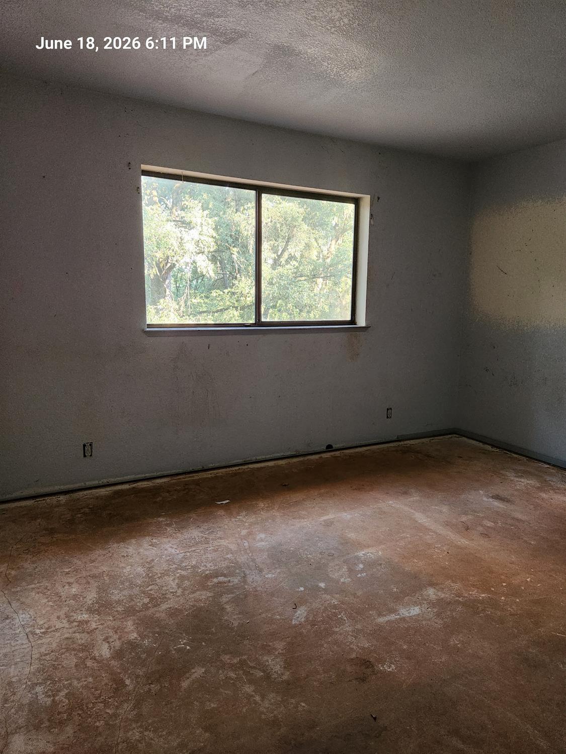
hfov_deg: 58.9
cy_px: 377
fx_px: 501
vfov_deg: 73.9
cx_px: 283
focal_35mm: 23
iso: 640
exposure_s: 1/120
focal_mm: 5.4
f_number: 1.8
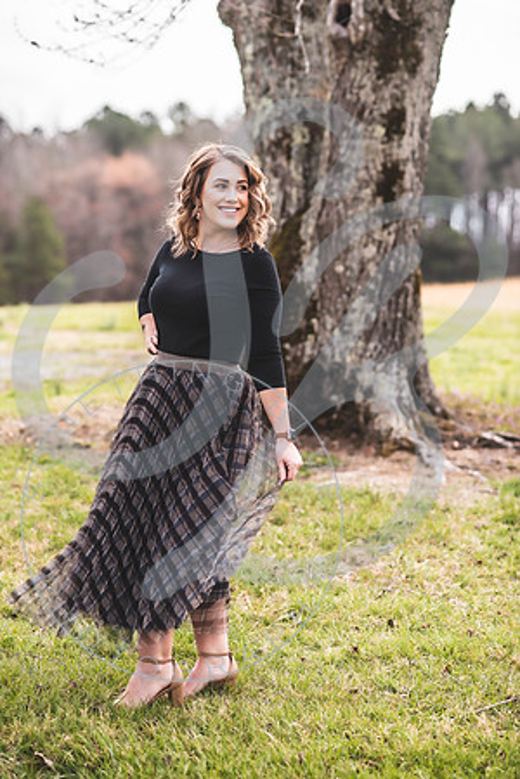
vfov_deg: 23.9
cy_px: 390
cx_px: 260
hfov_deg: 16.1
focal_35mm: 85
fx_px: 1842
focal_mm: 85
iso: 100
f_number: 2.8
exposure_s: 1/640
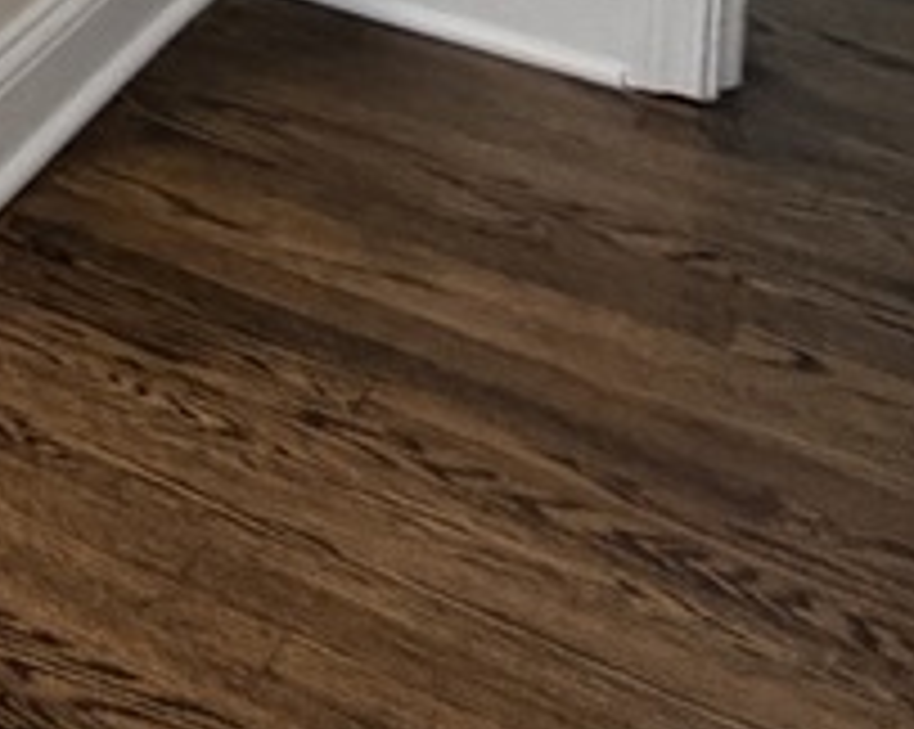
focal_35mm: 97
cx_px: -1153
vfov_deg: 12.9
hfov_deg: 14.5
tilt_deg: -6.0
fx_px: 2621
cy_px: -914
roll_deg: +2.5
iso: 320
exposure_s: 1/120
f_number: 2.2
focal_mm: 2.22
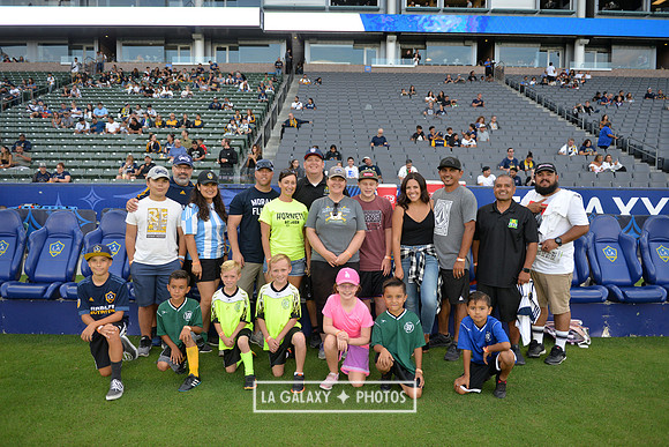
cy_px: 224
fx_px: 520
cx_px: 334
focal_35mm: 28
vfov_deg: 46.4
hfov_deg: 65.5
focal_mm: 28
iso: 720
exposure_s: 1/640
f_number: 2.8
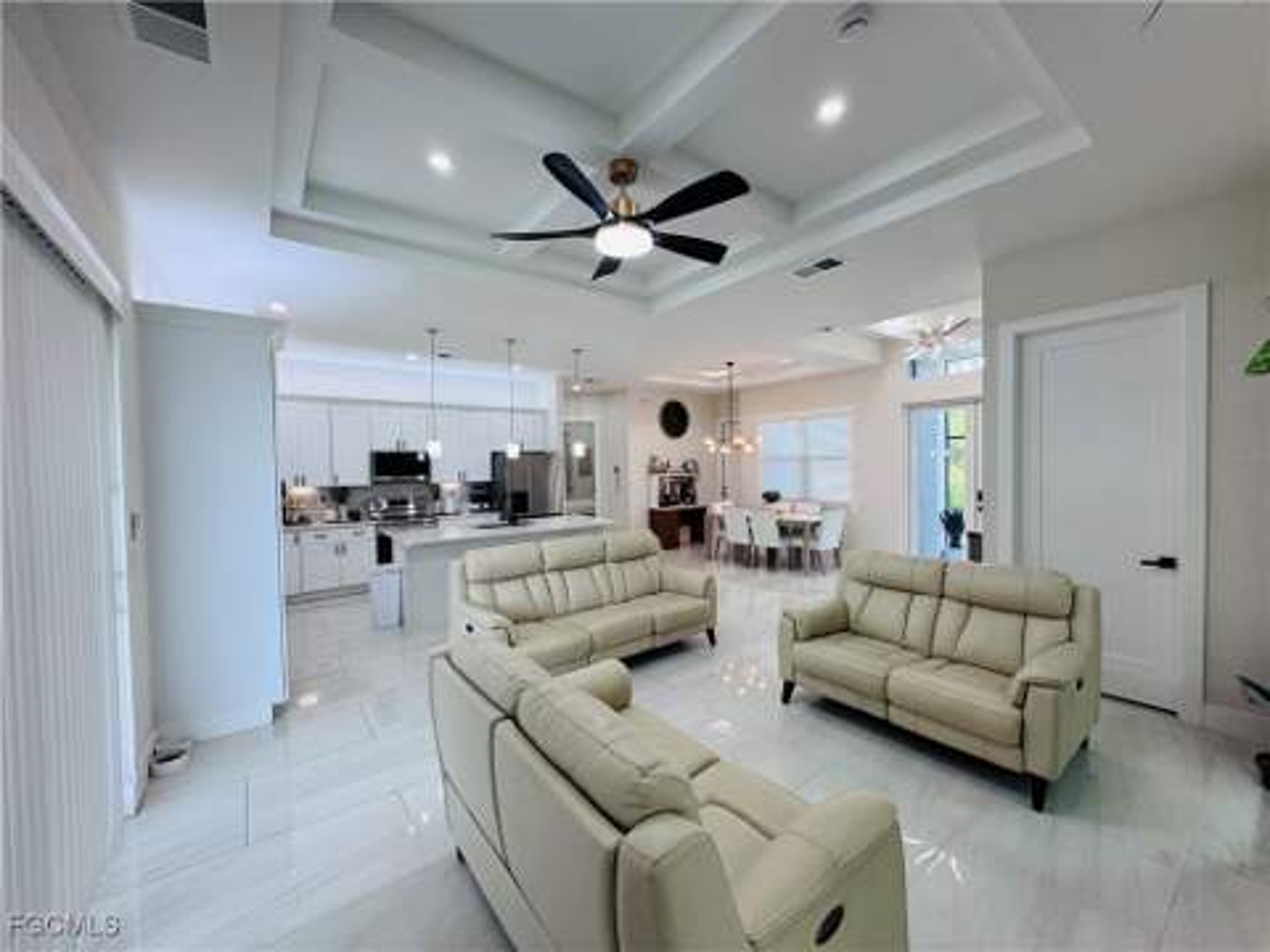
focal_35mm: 14
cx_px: 635
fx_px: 514
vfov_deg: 85.7
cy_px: 476
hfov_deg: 102.1
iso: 125
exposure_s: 1/120
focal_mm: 2.22
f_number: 2.2
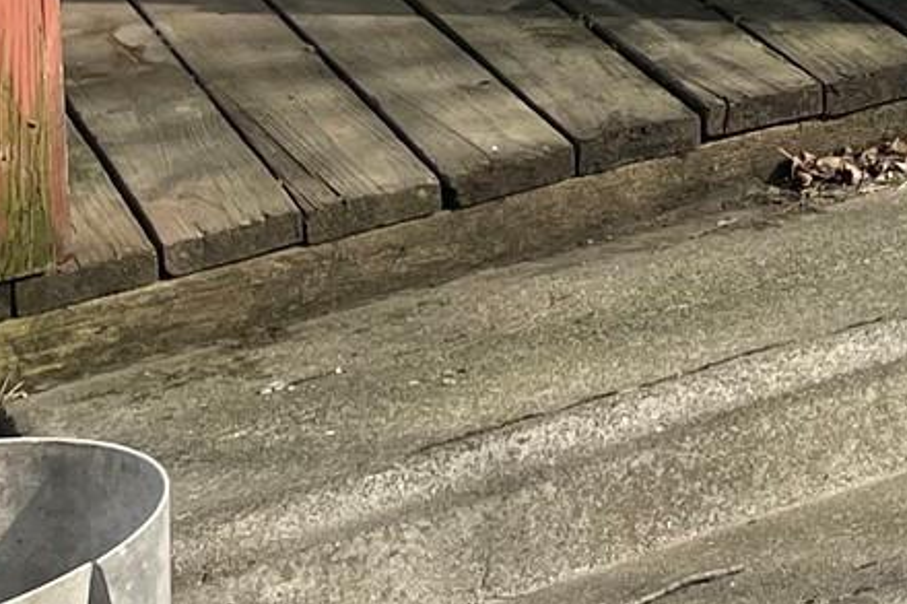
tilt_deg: -1.5
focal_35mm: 121
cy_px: -812
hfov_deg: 14.3
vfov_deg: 10.0
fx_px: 3047
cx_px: 1789
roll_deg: +3.3
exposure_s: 1/3257
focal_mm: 5.1
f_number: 1.6
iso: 32
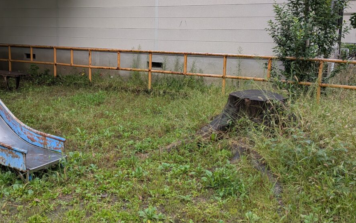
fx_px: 359
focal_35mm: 37
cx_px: 154
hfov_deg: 52.6
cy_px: 89
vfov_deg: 34.3
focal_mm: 4.53
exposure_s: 1/141
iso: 28
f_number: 1.7
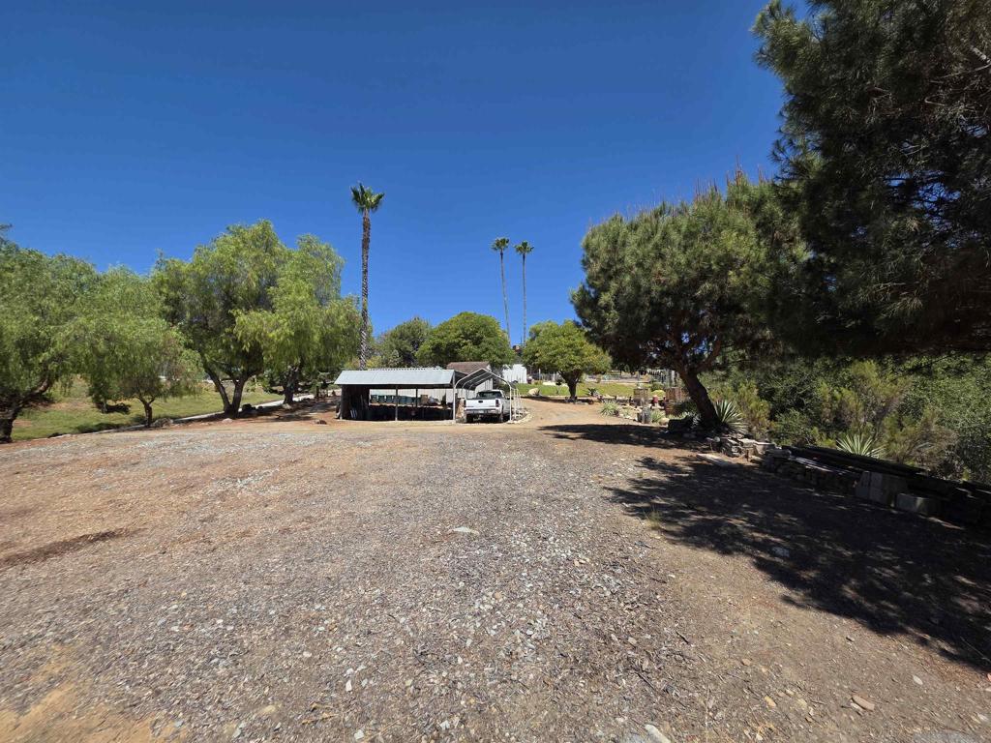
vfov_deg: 89.9
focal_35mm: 13
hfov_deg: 106.2
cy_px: 372
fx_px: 372
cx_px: 496
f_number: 1.9
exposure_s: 1/1930
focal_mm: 2.2
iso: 40
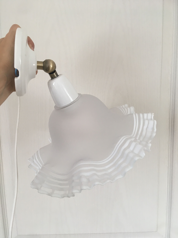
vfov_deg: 61.7
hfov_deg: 48.2
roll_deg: +1.7
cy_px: 119
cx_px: 89
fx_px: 199
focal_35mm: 29
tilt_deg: -8.5
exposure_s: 1/33
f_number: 2.2
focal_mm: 4.15
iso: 32
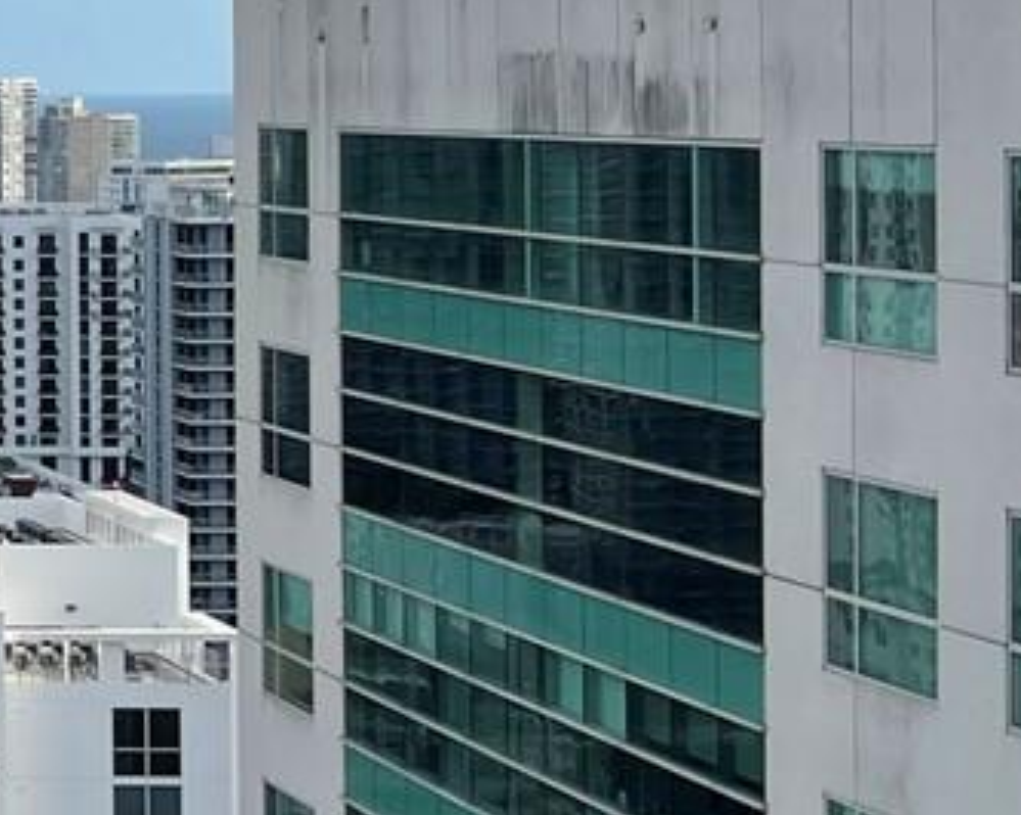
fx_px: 3684
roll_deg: +0.5
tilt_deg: -1.3
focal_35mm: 122
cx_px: -1239
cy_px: 110
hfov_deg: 12.9
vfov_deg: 12.6
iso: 32
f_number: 1.6
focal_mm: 5.1
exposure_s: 1/4348
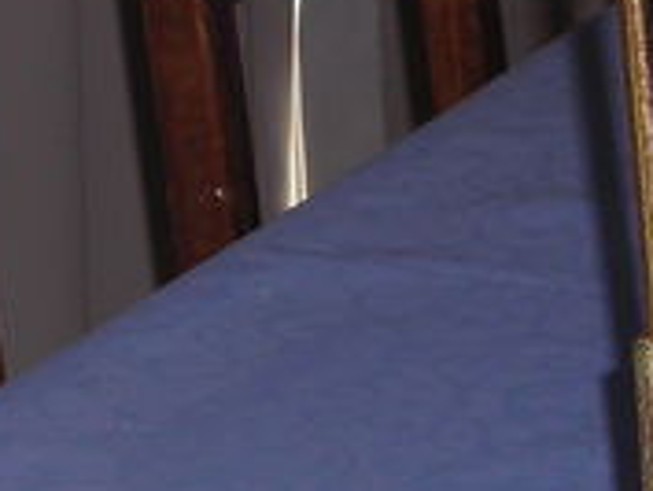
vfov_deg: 6.9
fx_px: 4059
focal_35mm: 215
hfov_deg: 9.2
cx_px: 328
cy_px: 177
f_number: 3.2
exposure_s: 1/60.1
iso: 50
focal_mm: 6.3
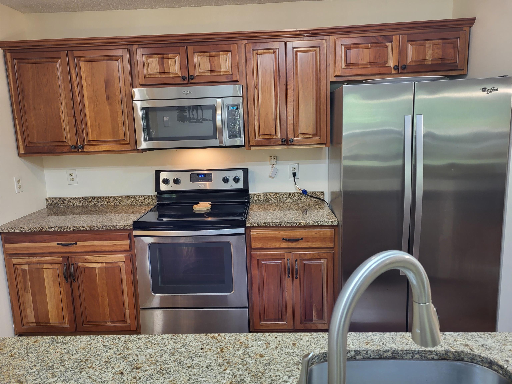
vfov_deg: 53.1
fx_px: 385
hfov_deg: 67.3
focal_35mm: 26
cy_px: 192
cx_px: 256
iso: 200
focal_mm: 5.4
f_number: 1.8
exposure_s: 1/40
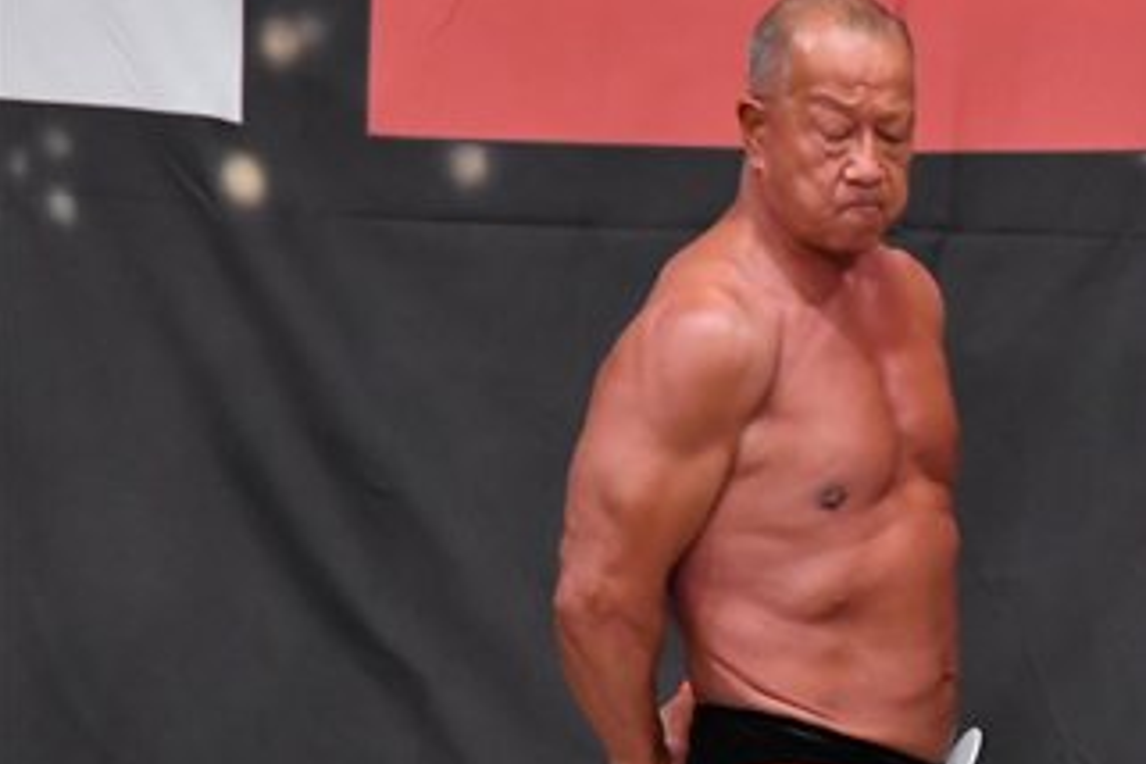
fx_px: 19608
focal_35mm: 616
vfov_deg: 2.2
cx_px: 1376
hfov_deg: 3.3
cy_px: 803
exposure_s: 1/400
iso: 5000
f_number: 5.6
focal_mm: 170
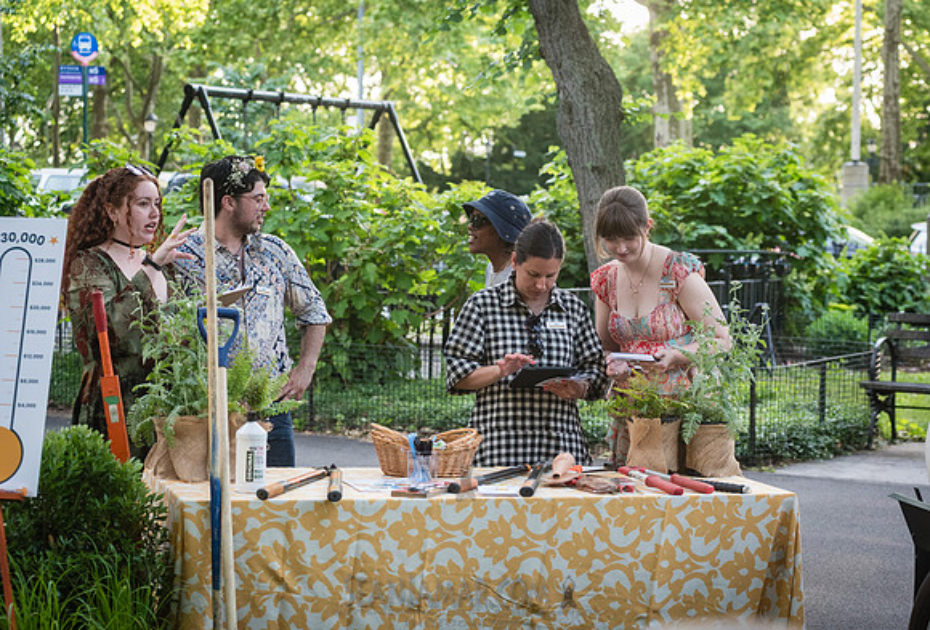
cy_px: 335
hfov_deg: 22.7
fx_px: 2316
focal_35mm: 89
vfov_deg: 15.5
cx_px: 502
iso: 2000
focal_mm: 80
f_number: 5
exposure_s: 1/320
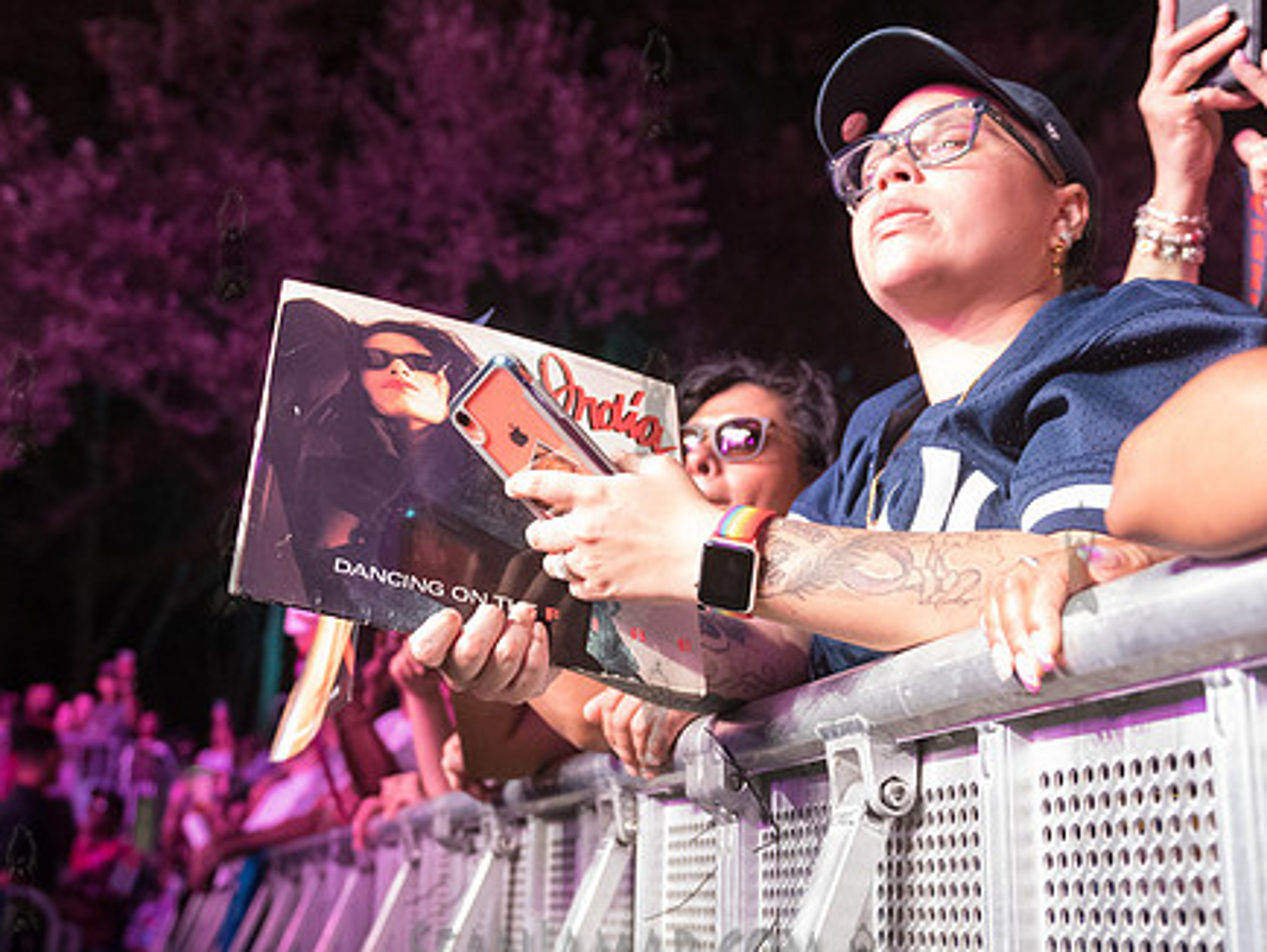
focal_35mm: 45
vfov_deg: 32.2
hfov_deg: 42.0
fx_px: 1648
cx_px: 605
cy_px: 497
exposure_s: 1/125
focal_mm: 27
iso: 5000
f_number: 3.2
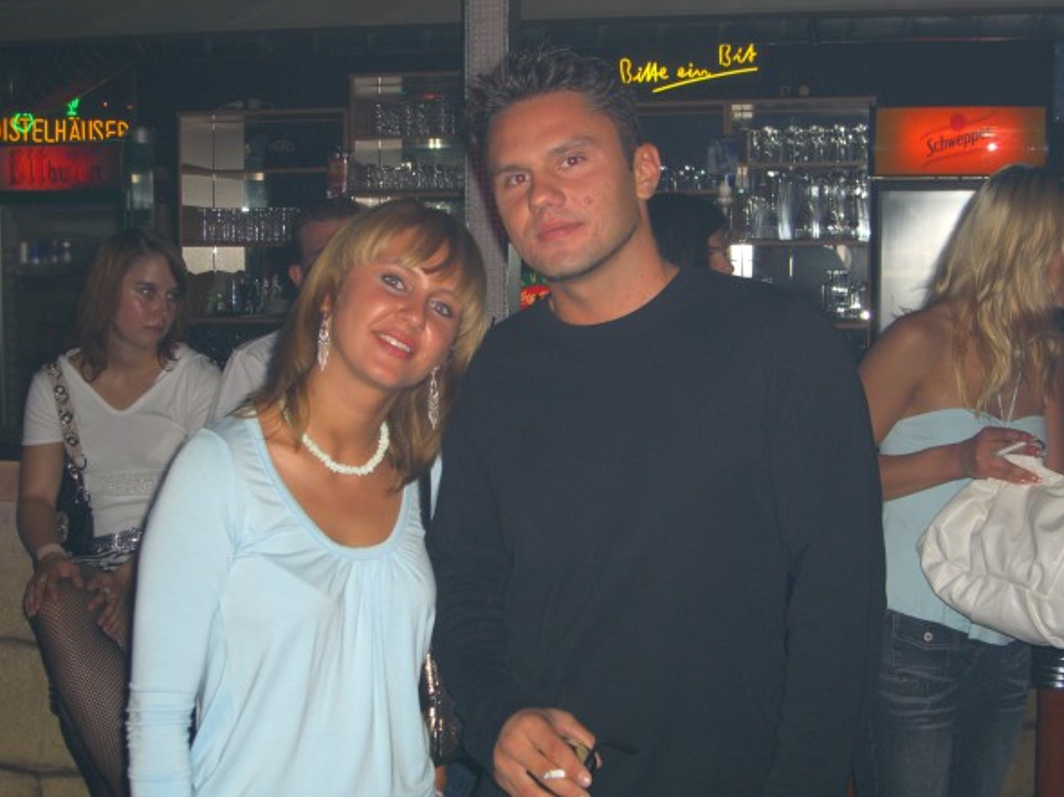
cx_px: 536
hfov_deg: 33.2
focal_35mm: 58
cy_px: 393
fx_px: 1782
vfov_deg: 25.2
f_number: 3.6
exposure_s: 1/60
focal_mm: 11.8
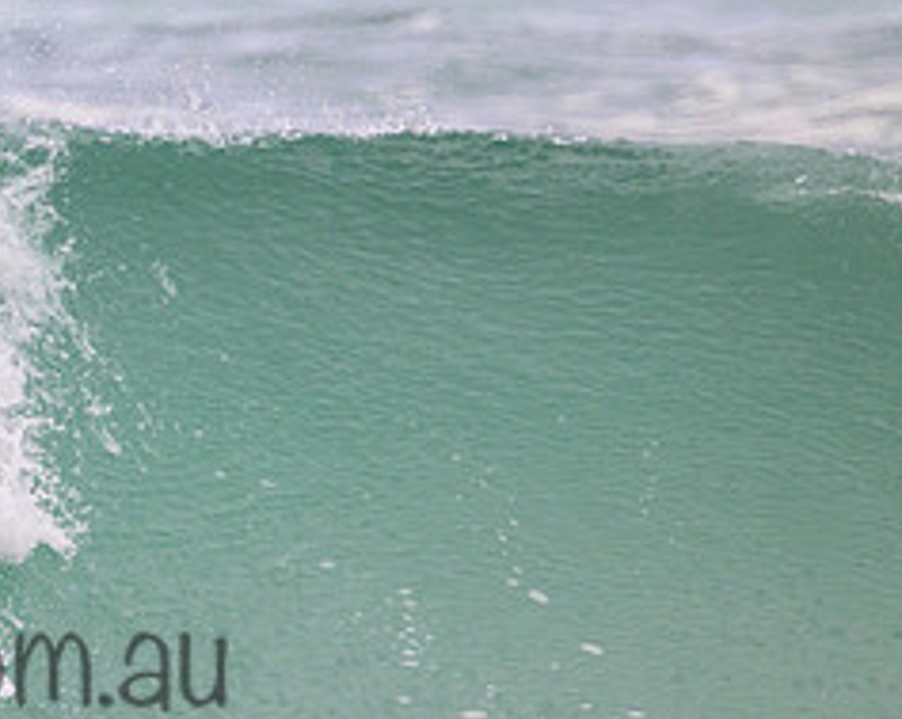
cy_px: 576
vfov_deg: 0.8
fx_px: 52312
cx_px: -239
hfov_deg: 1.0
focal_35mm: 1962
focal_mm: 800
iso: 1100
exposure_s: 1/1250
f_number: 11
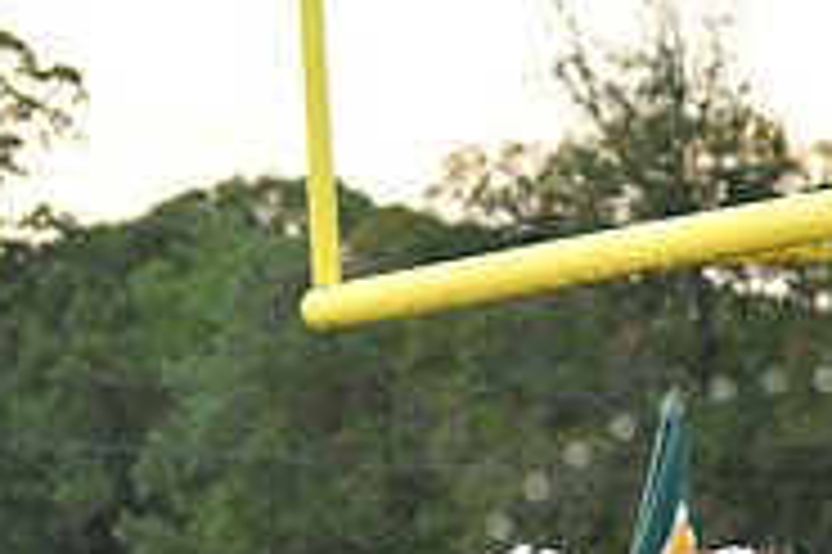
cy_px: 793
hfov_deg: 6.5
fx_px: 7250
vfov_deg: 4.3
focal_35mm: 314
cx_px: 819
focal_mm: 100
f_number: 4.5
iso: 1000
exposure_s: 1/200
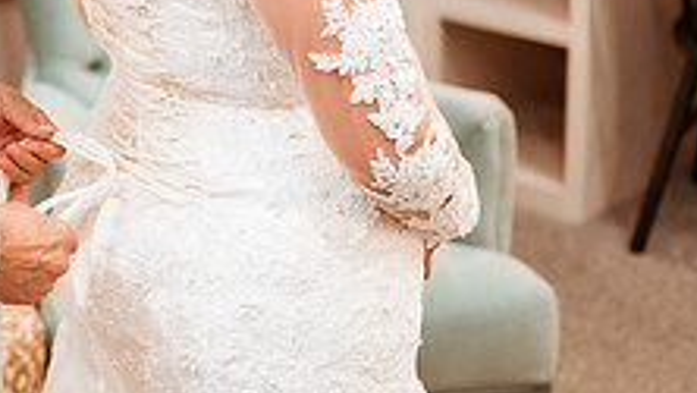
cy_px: -196
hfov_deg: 21.4
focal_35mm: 96
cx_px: -9
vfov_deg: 12.0
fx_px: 1775
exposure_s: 1/500
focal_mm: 35
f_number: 1.8
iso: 1250
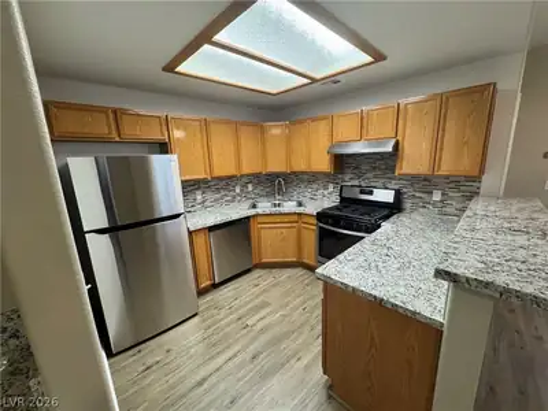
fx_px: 222
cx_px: 274
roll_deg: +2.9
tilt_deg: -13.2
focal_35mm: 14
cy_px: 206
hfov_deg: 102.1
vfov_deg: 85.7
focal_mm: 2.22
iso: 320
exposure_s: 1/120
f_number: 2.2
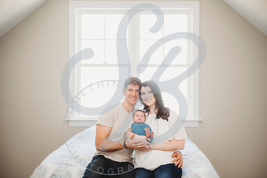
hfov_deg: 38.6
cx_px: 136
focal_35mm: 51
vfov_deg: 26.3
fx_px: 381
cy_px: 89
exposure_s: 1/160
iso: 500
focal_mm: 50
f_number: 2.8
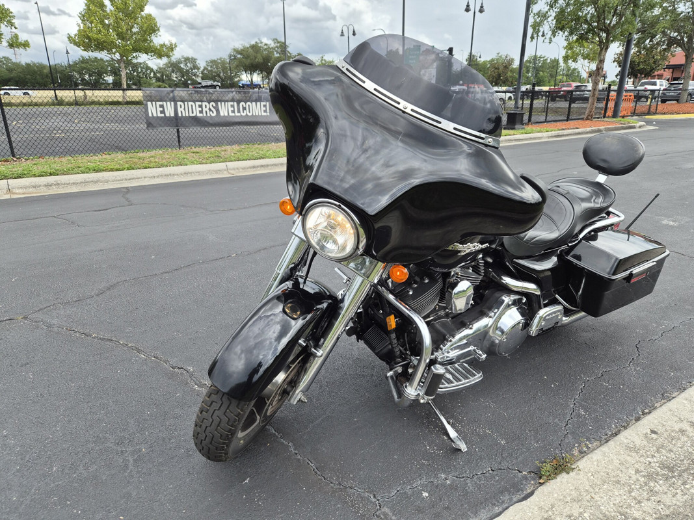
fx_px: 461
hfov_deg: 73.9
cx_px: 347
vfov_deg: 58.9
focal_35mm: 23
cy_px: 260
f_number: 1.8
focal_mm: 5.4
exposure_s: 1/2096
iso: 80
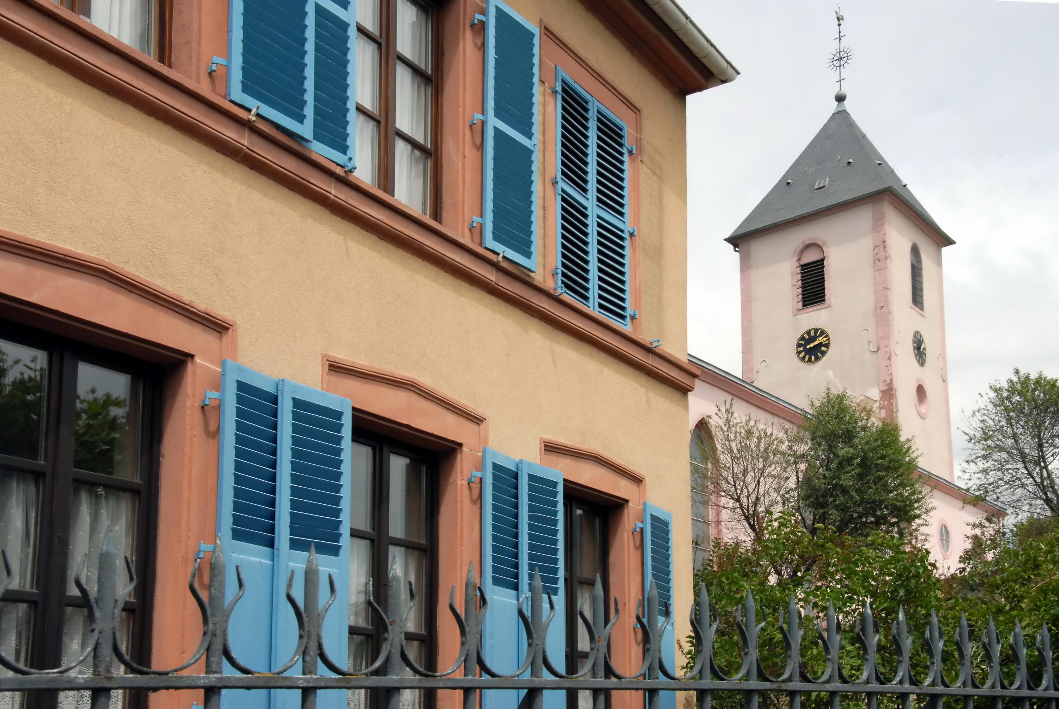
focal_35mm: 45
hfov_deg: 43.6
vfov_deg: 30.0
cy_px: 354
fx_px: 1325
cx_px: 530
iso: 200
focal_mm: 30
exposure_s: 1/350
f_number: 9
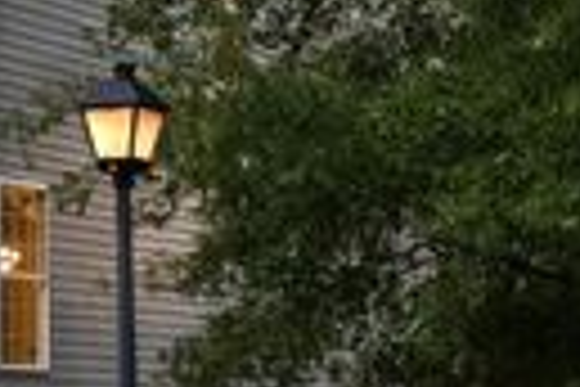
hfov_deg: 15.0
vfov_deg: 10.2
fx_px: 2158
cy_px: 144
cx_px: 0
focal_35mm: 134
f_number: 8
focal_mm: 34.5
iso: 100
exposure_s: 1/80
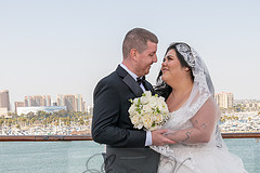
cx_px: 162
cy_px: 174
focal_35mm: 70
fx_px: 506
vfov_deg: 18.9
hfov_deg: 28.7
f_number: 9
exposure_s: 1/200
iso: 200
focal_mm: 29
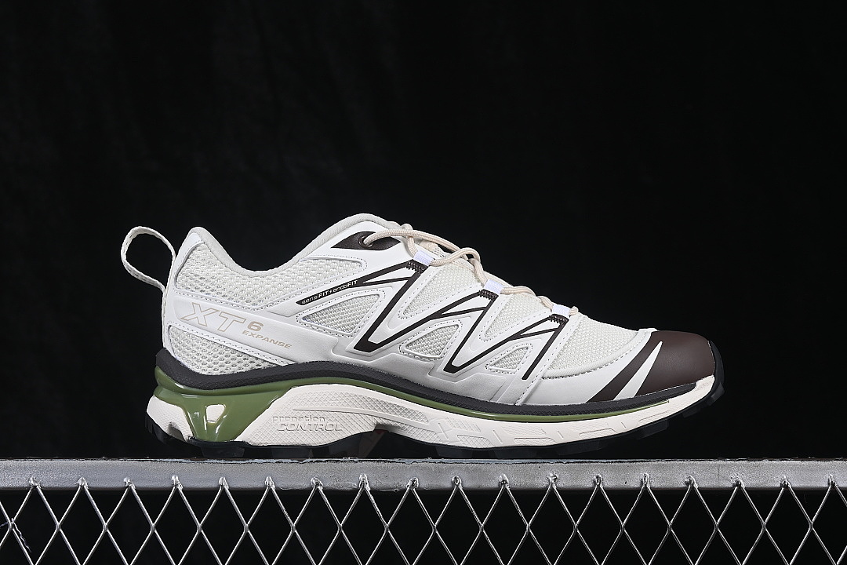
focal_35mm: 75
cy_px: 282
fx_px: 1764
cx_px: 424
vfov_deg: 18.2
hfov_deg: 27.0
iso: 160
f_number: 8
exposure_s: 1/80
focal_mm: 50
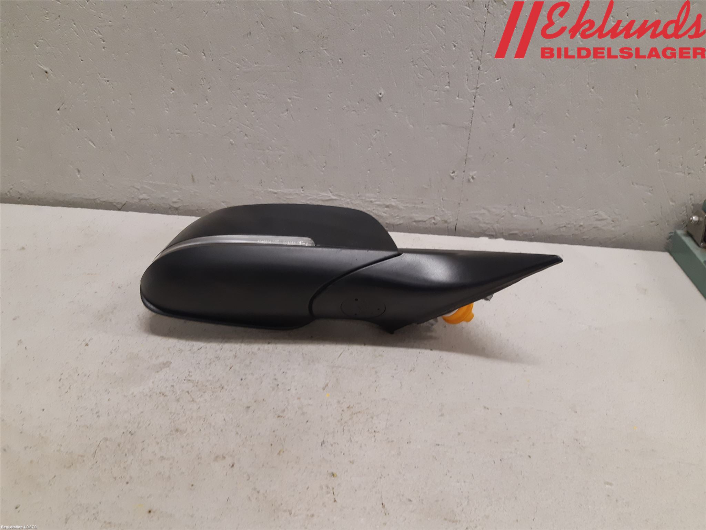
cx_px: 353
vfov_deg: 53.1
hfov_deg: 67.3
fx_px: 530
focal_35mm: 26
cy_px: 265
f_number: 1.7
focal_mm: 3.93
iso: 160
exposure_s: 1/50
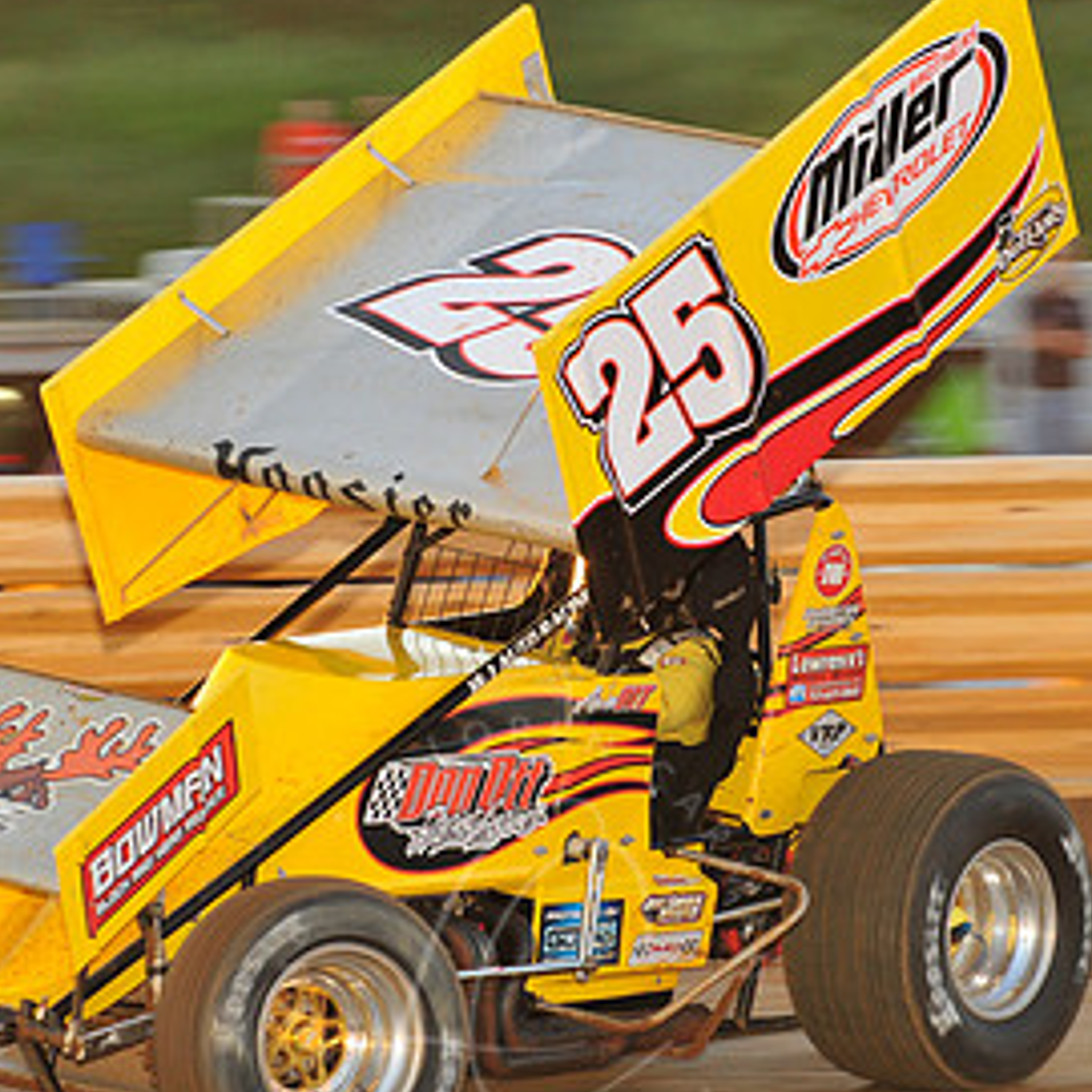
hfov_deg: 6.2
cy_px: 588
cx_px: 520
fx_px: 10065
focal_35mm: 282
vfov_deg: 6.2
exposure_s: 1/320
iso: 800
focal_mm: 155
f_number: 7.1
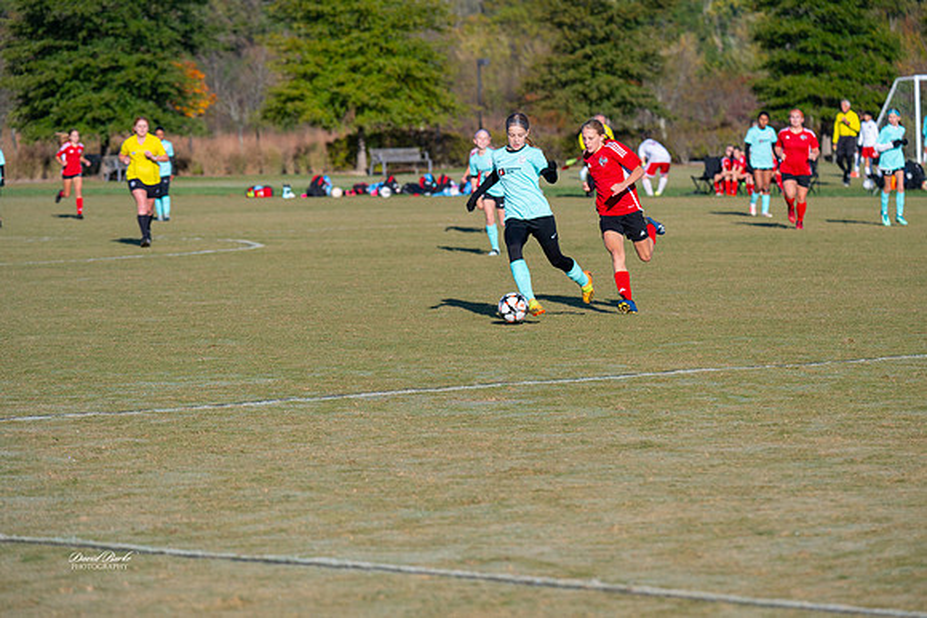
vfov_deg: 7.6
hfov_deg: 11.4
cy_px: 309
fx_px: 4636
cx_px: 464
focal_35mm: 180
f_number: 5.6
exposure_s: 1/1000
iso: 180
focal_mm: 180
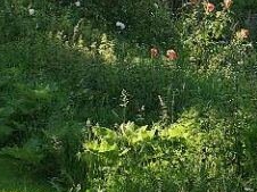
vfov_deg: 6.5
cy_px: 16
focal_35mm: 227
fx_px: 1684
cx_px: 491
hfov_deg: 8.3
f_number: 3.5
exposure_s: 1/640
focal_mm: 25
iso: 200
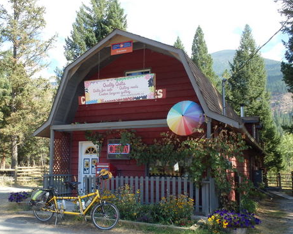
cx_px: 143
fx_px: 278
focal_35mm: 32
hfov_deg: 55.6
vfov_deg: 45.8
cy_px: 119
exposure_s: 1/200
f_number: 4.1
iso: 125
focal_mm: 5.4
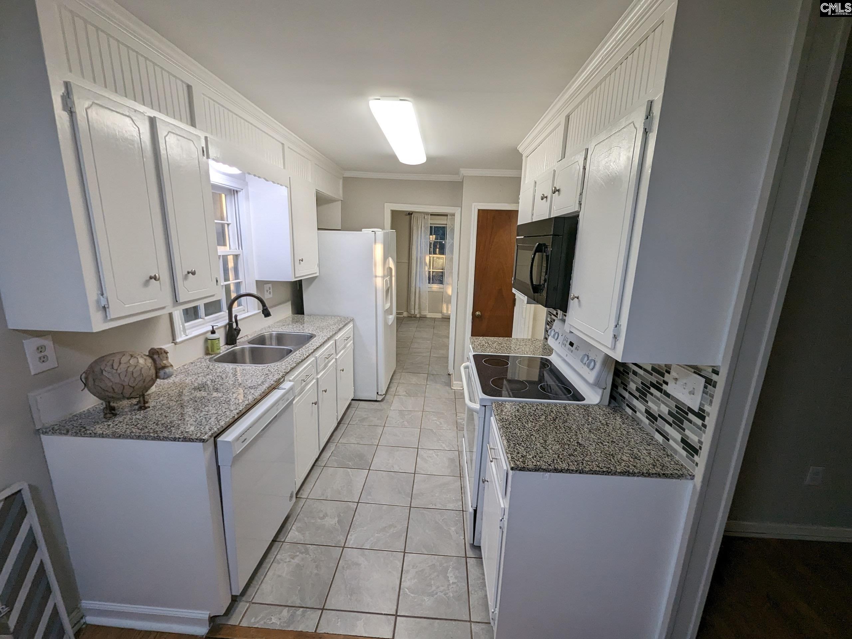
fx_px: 320
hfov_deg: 106.2
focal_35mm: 13
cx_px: 426
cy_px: 320
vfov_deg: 89.9
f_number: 2.2
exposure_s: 1/120
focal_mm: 1.95
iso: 110
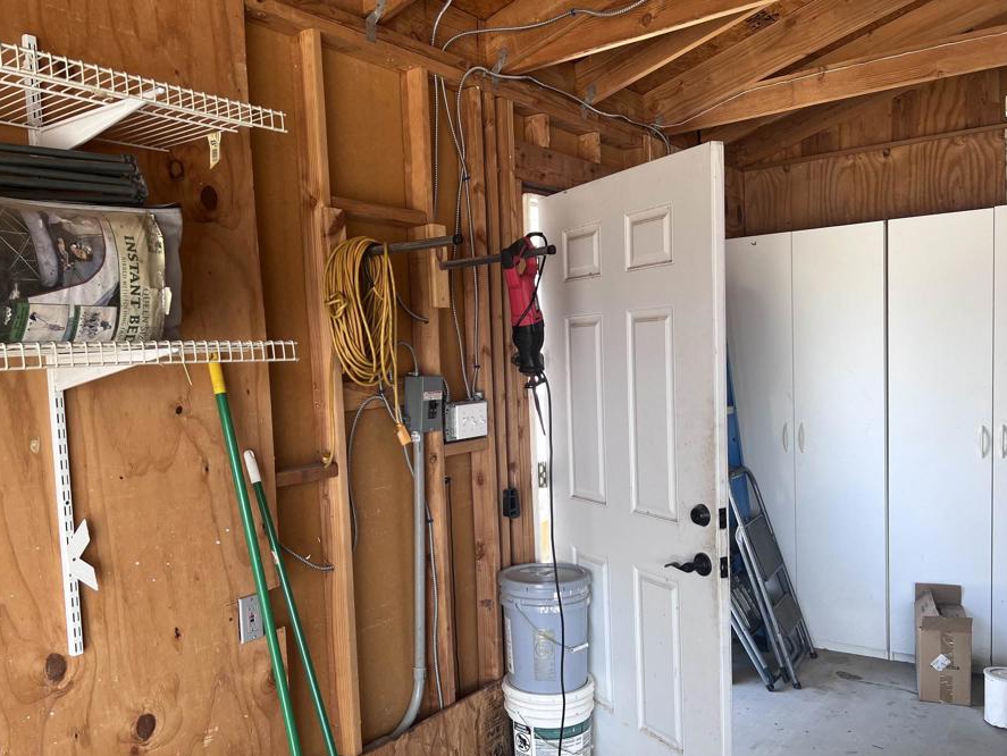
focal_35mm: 30
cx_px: 465
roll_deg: +4.6
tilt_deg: -3.8
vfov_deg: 46.8
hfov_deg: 59.9
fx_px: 873
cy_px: 418
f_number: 1.5
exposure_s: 1/253
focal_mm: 5.7
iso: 40
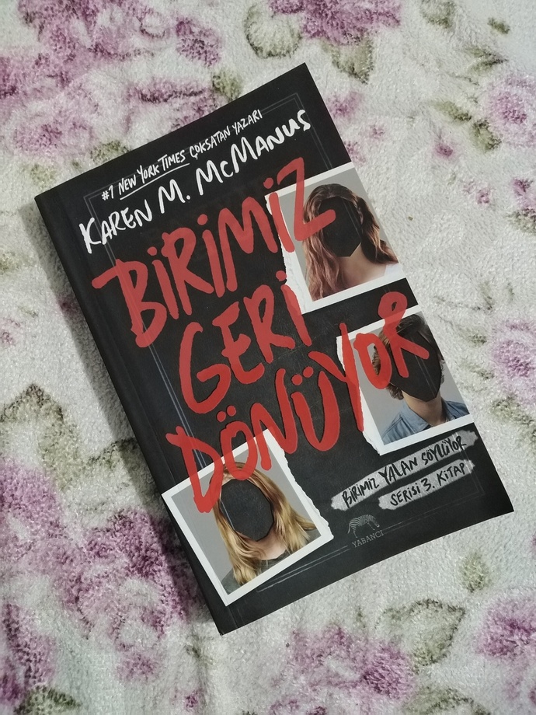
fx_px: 537
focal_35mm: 26
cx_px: 268
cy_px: 358
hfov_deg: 53.1
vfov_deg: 67.3
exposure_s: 1/30
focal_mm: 3.62
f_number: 1.8
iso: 427
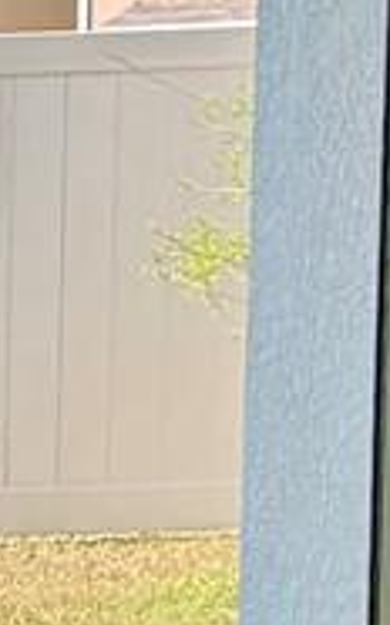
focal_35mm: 219
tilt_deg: -6.0
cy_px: 608
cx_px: -898
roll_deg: +0.1
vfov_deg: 9.5
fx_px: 3730
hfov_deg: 5.5
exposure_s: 1/864
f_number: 1.78
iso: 80
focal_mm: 6.76
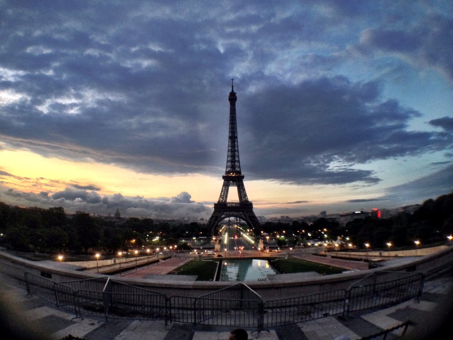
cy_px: 170
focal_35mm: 33
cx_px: 226
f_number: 2.4
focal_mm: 4.12
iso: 250
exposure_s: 1/20
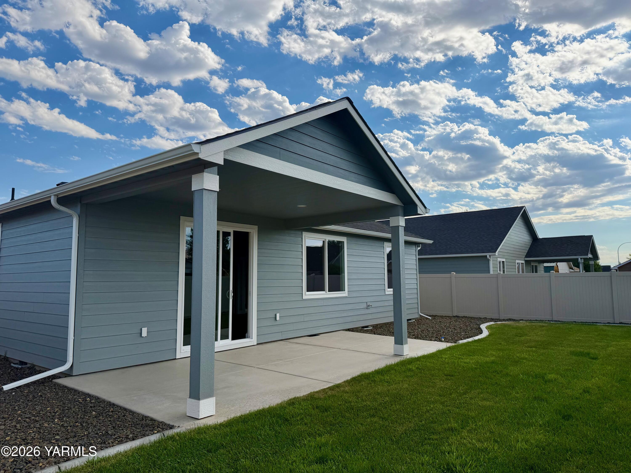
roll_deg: +0.4
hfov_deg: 71.6
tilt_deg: +5.1
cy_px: 236
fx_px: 437
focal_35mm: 24
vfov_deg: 56.8
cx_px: 316
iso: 100
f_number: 1.78
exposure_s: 1/7353
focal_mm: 6.76
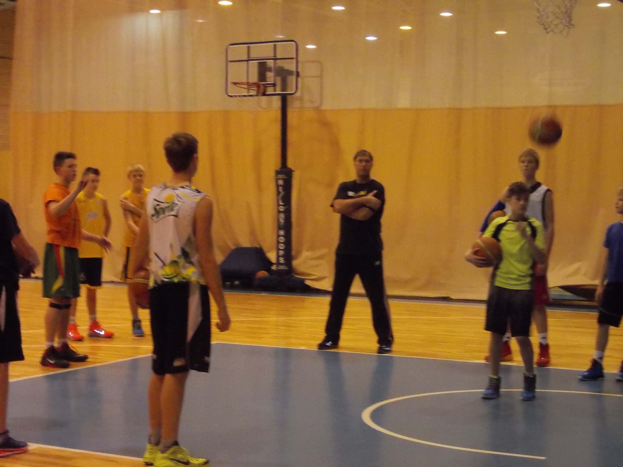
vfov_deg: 20.7
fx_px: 1278
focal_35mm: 71
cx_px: 312
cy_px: 234
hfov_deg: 27.4
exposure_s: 1/60
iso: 800
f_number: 4.3
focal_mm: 10
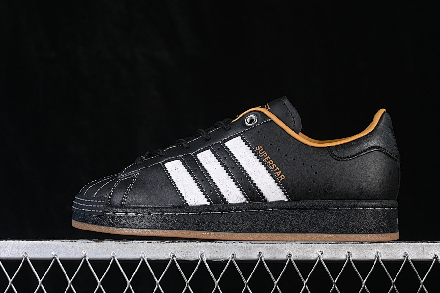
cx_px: 237
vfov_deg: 15.2
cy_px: 131
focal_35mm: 90
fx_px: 1100
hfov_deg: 22.6
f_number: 6.3
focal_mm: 50
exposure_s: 1/60
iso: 160
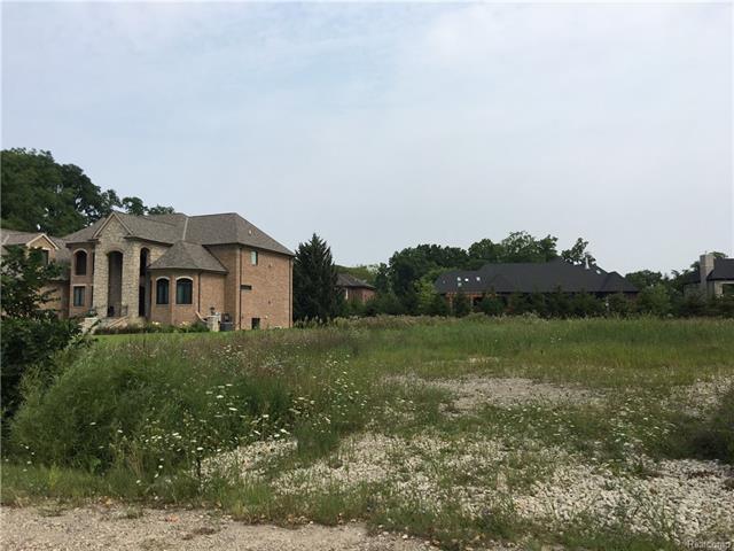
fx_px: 615
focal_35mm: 29
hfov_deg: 61.7
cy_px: 276
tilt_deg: +4.5
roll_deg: +1.1
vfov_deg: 48.2
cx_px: 367
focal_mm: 4.15
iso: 25
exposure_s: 1/1538
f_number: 2.2
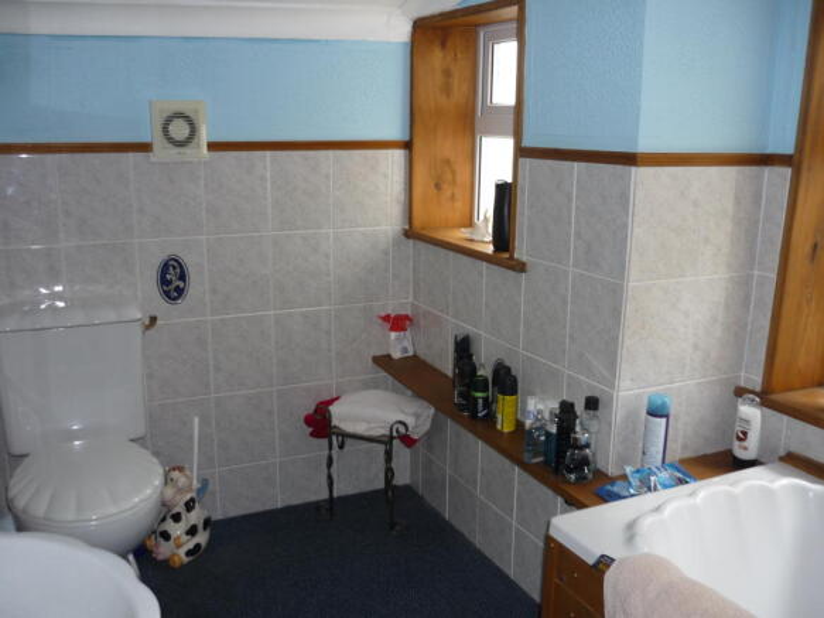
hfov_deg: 55.4
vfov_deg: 42.9
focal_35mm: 33
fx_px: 785
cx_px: 412
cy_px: 309
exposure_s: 1/30
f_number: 2.8
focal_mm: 5.5
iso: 100
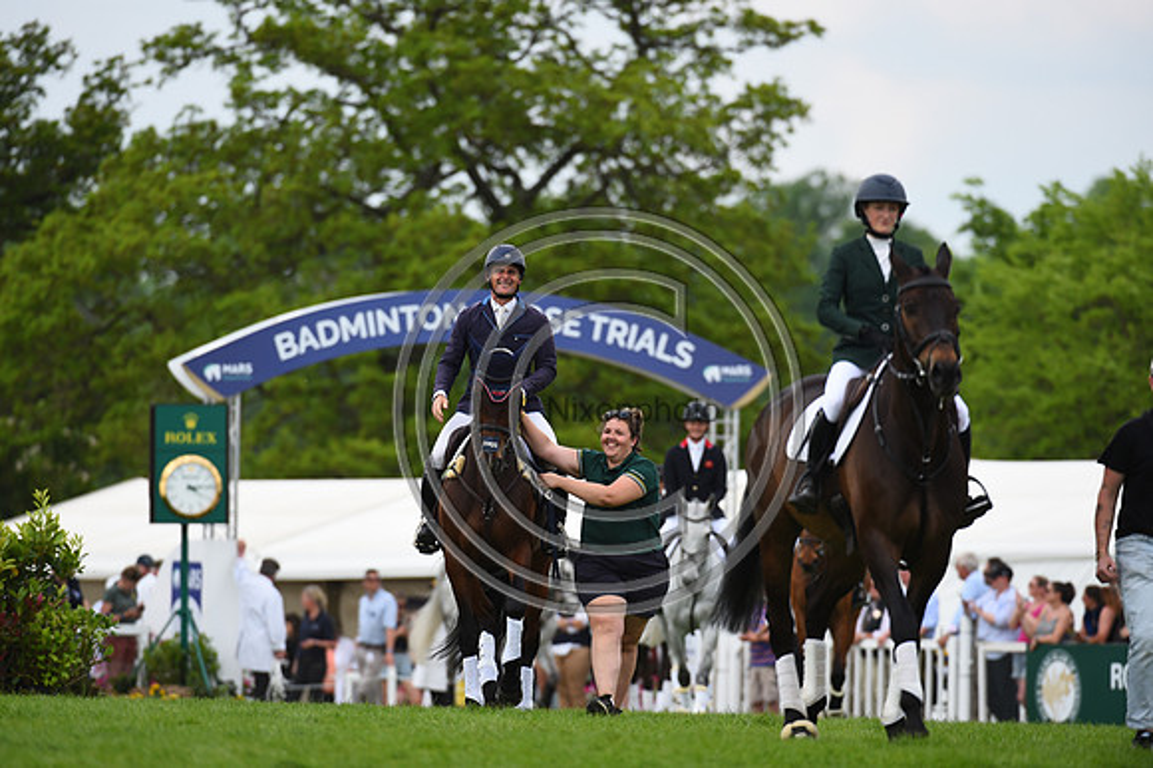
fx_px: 12163
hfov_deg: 5.4
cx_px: 576
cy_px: 384
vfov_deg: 3.6
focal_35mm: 380
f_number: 5.6
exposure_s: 1/1250
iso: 450
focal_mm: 380
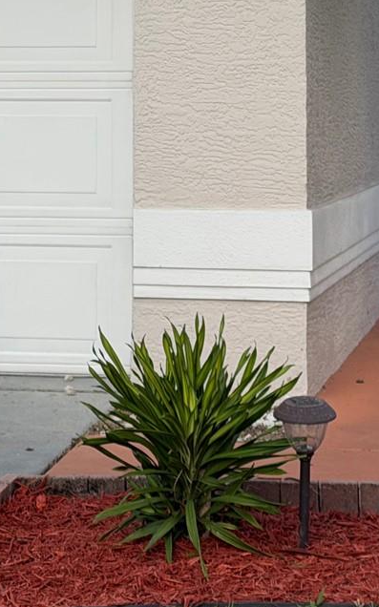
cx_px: 113
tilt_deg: -0.2
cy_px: 49
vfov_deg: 16.1
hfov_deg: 10.2
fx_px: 2117
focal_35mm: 128
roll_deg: -0.4
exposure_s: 1/1285
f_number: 1.78
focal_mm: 6.76
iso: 64
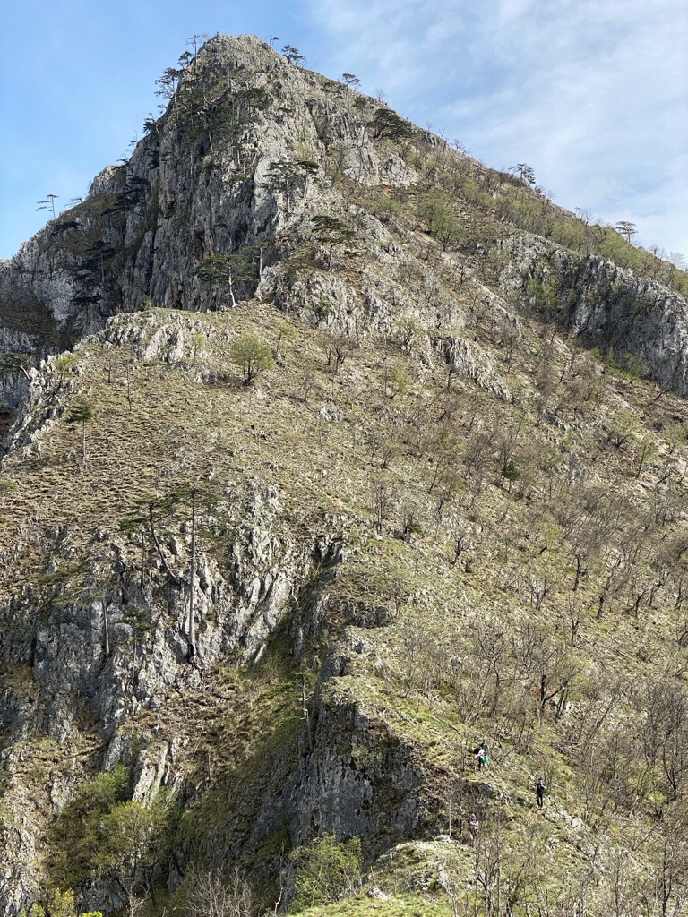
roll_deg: -0.6
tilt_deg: +11.8
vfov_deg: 36.8
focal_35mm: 52
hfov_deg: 28.0
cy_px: 458
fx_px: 1378
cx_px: 344
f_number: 2
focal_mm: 6
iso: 20
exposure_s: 1/1653
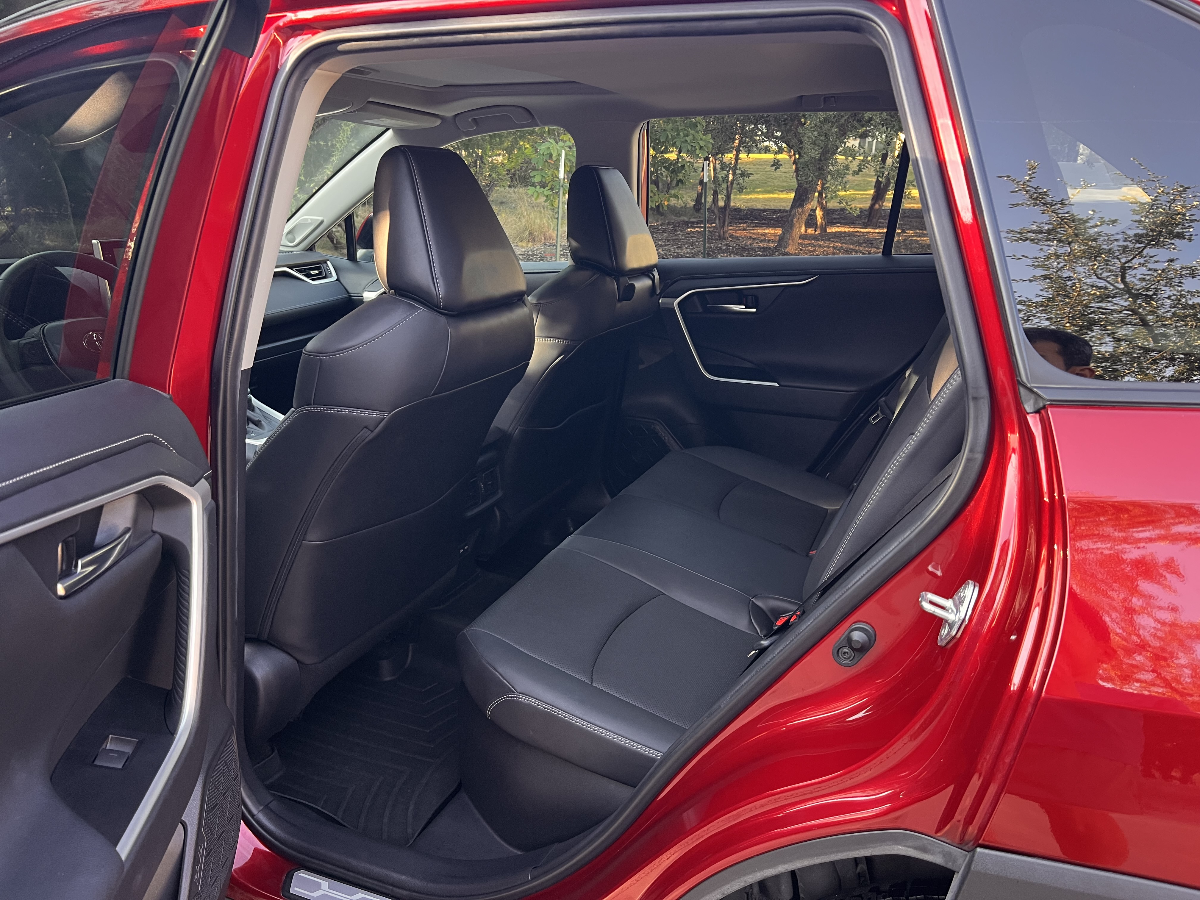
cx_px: 600
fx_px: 901
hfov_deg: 67.3
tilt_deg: -17.8
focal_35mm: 26
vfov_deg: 53.1
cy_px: 450
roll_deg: -1.3
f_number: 1.5
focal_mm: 5.7
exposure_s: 1/99
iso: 125
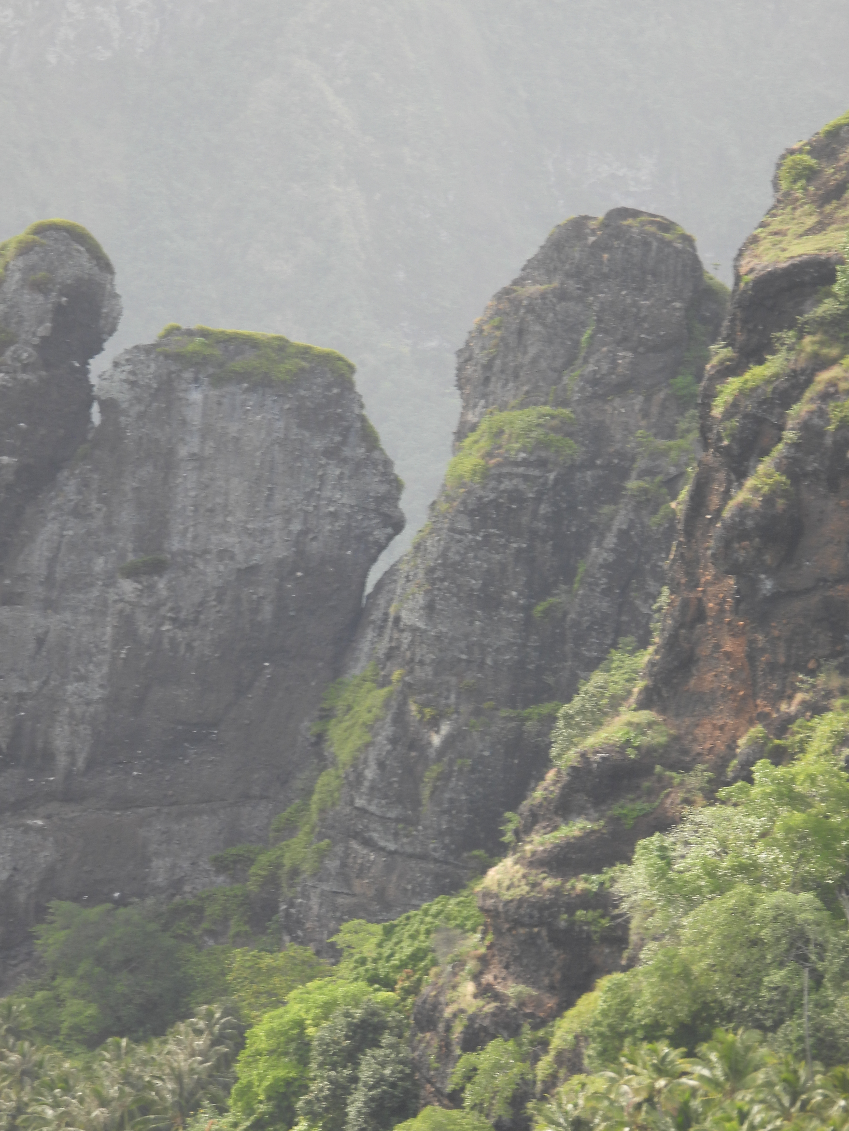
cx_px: 424
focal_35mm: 345
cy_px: 566
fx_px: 11282
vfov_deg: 5.7
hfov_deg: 4.3
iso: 100
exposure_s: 1/125
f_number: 4.5
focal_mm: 62.1
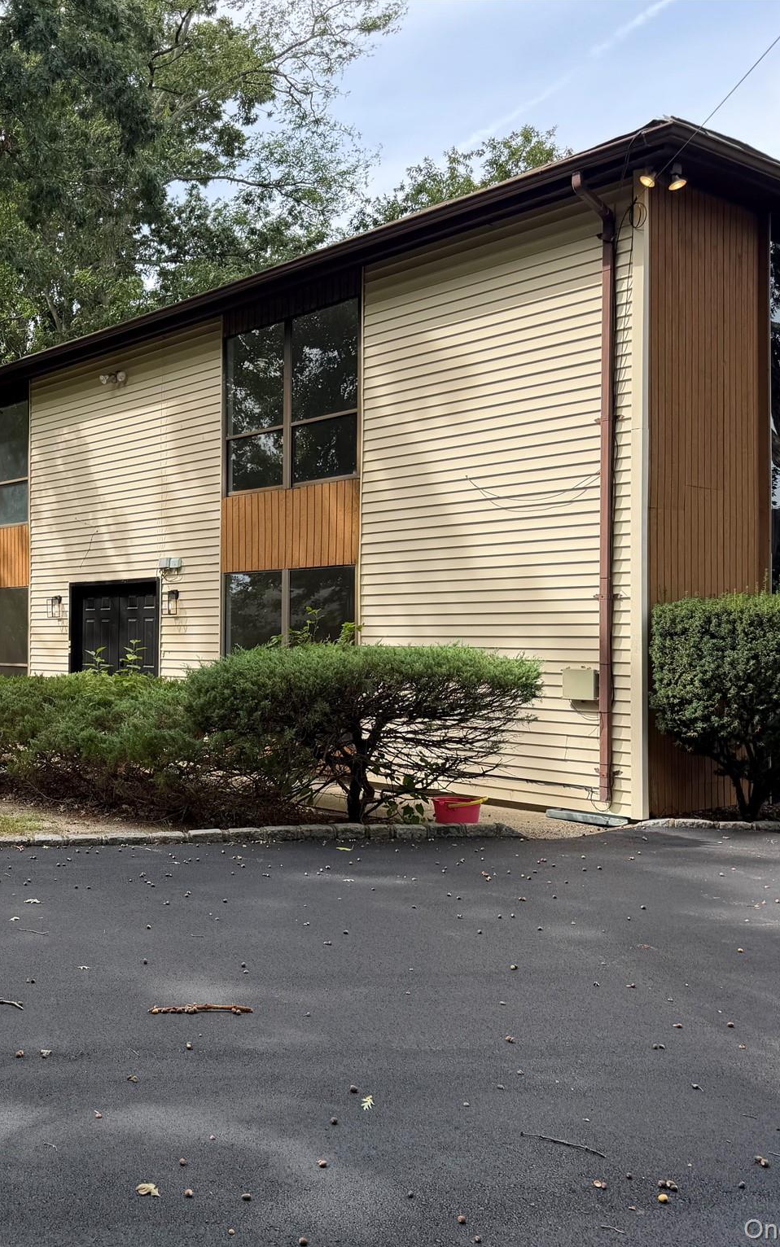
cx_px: 76
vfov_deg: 56.7
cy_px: 624
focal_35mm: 34
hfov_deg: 35.1
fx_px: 1156
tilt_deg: +1.6
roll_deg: +0.7
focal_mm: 6.76
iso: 100
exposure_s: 1/1211
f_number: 1.78
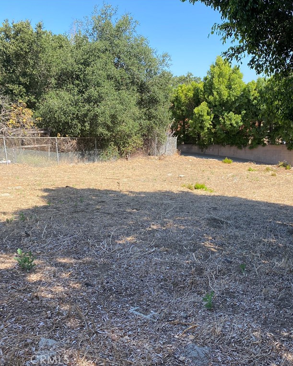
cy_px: 183
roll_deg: +2.4
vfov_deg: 52.8
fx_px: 369
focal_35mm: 34
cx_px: 192
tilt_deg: -11.1
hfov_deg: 42.8
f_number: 1.8
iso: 32
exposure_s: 1/942
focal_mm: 4.25
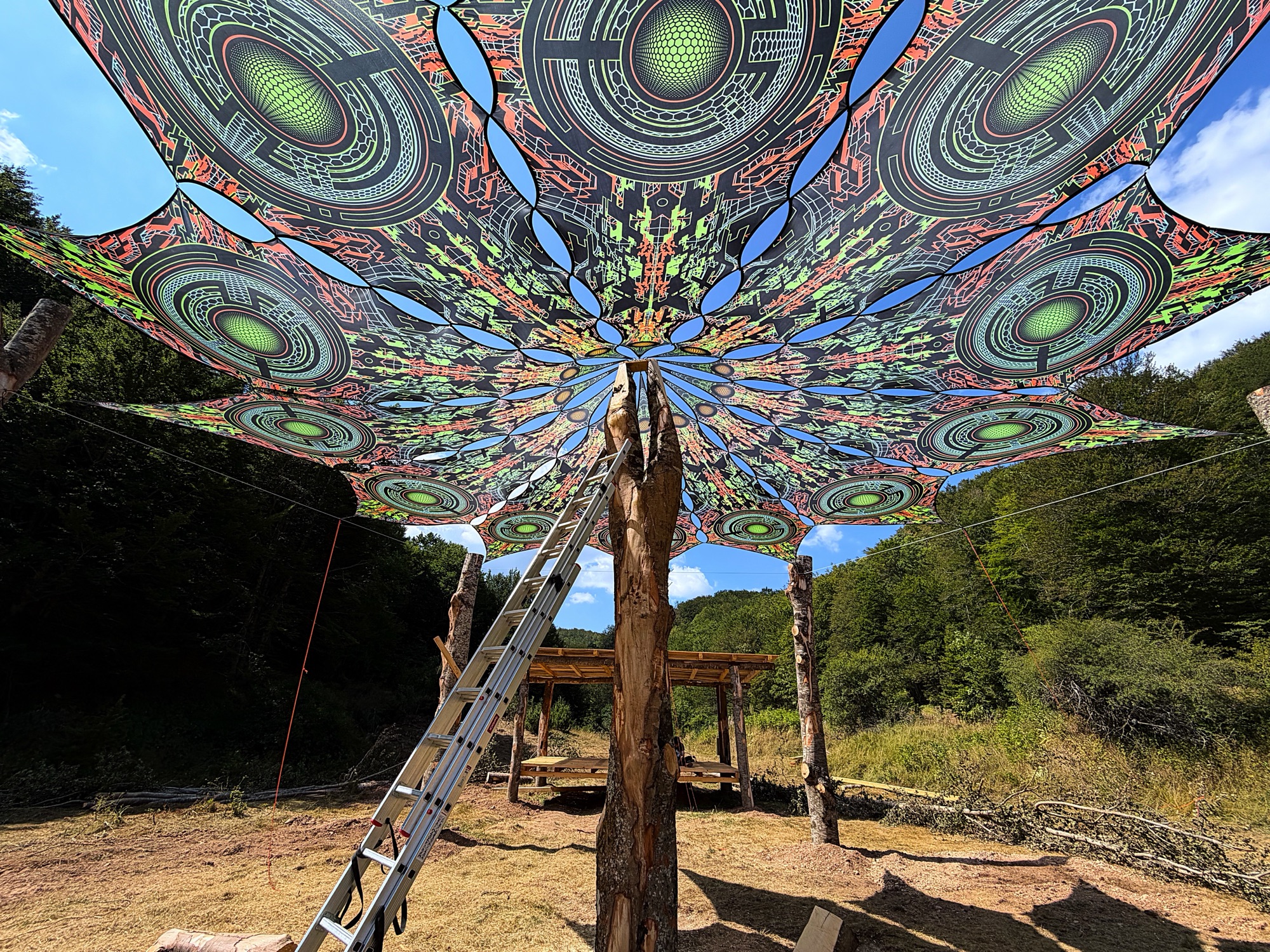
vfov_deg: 85.7
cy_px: 476
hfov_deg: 102.1
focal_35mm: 14
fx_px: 514
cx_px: 635
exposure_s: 1/770
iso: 25
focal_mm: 2.22
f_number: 2.2
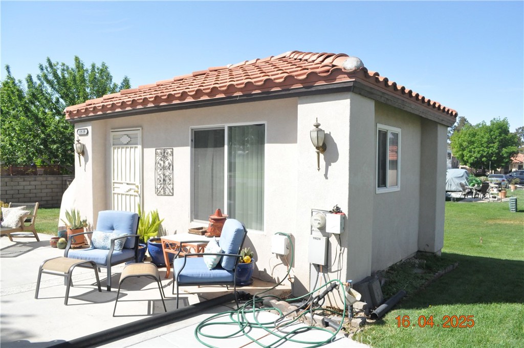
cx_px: 262
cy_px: 174
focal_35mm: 27
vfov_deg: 47.8
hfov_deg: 67.4
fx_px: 392
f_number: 7.1
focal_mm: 18
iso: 2200
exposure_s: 1/4000
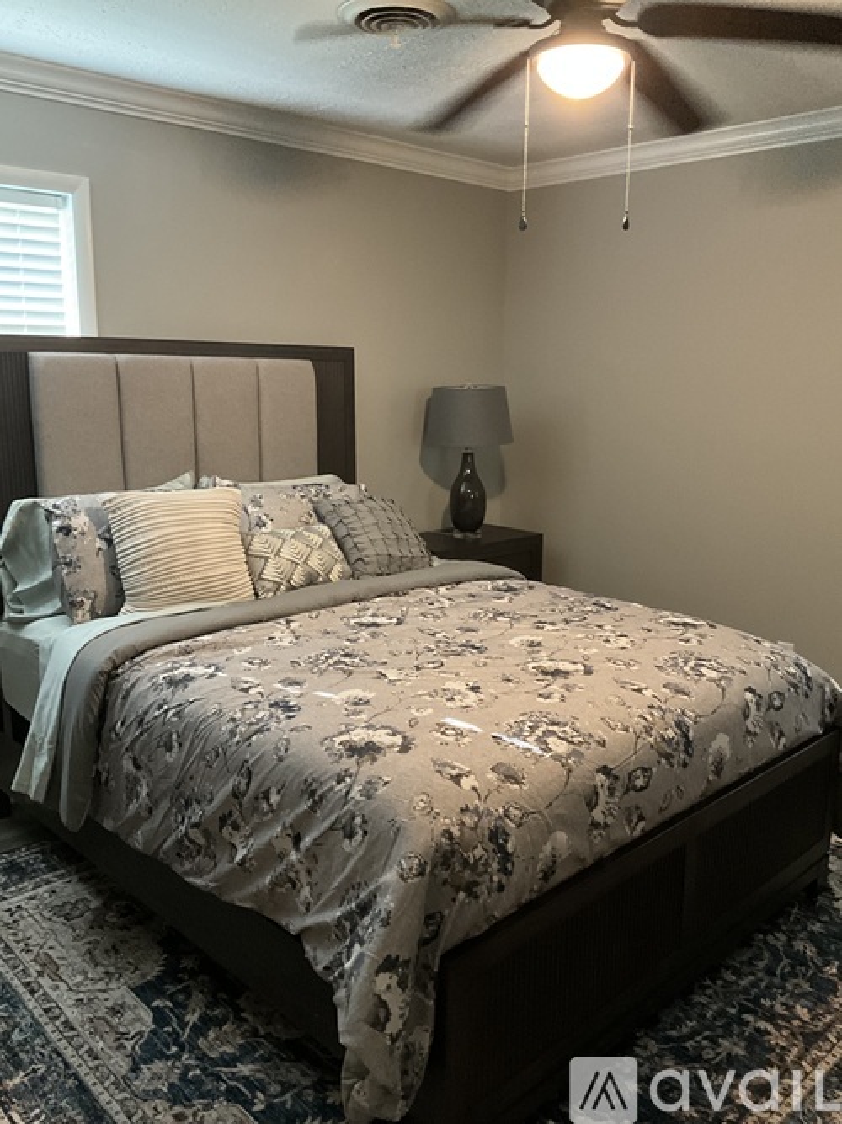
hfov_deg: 48.2
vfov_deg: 61.7
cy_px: 562
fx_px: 941
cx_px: 421
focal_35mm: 29
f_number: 1.8
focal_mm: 3
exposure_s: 1/30
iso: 320
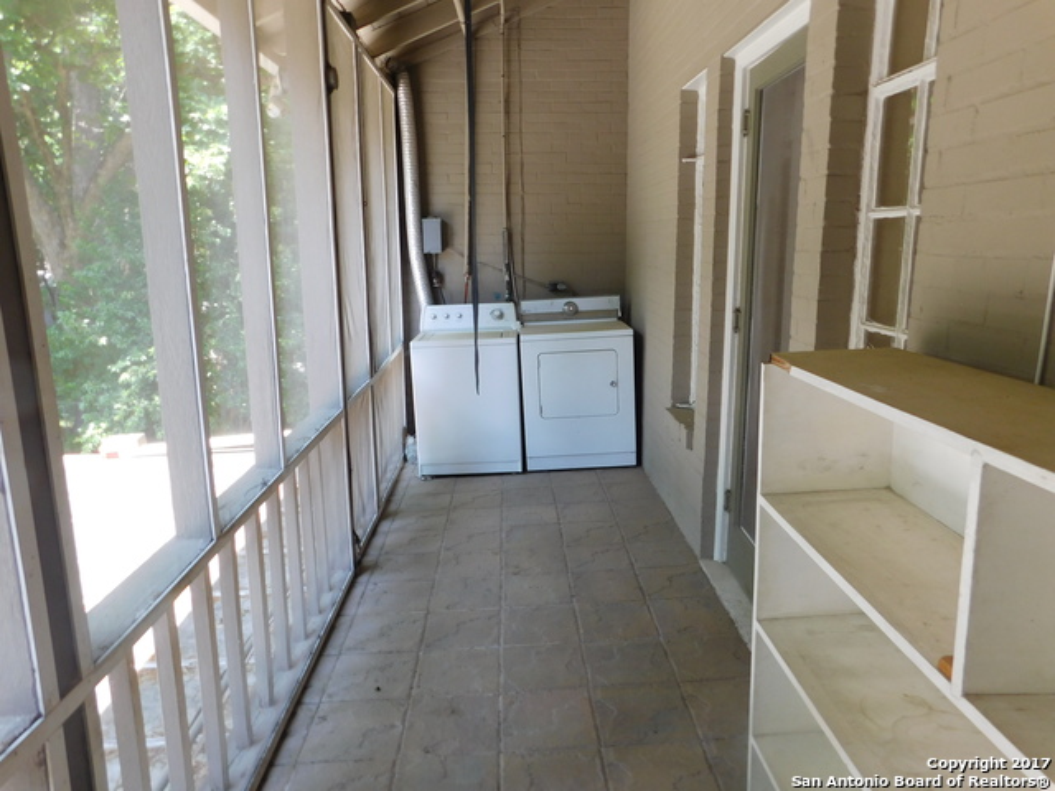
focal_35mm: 24
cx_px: 528
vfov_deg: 56.8
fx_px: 731
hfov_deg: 71.6
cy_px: 396
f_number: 3
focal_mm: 4.1
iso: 125
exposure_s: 1/40
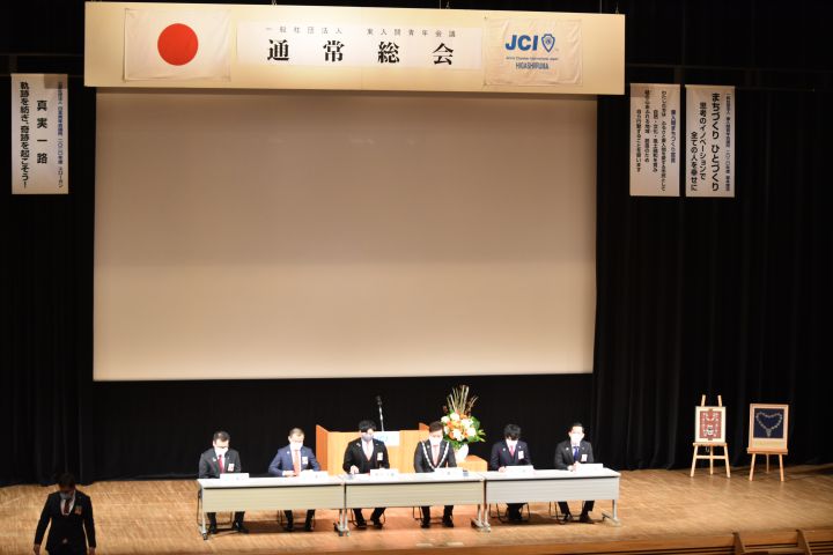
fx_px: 1909
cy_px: 278
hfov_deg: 24.6
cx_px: 416
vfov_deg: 16.6
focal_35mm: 82
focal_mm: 55
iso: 1250
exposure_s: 1/60
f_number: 6.3
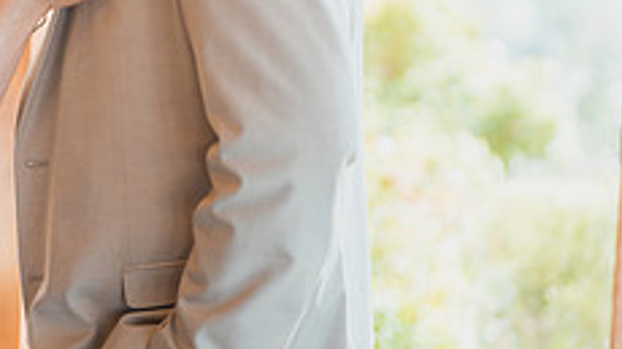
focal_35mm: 132
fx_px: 2176
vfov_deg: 9.1
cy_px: -72
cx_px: 3
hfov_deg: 16.0
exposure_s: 1/2500
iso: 400
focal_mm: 50
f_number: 1.3
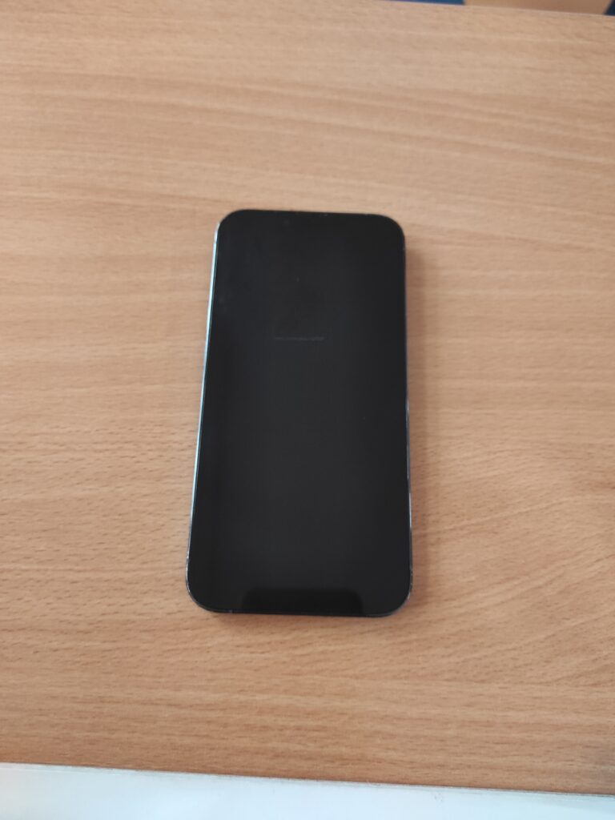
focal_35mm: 25
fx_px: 592
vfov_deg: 69.4
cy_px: 410
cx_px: 308
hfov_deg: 54.9
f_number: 1.89
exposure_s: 1/33
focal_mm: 5.43
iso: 1045
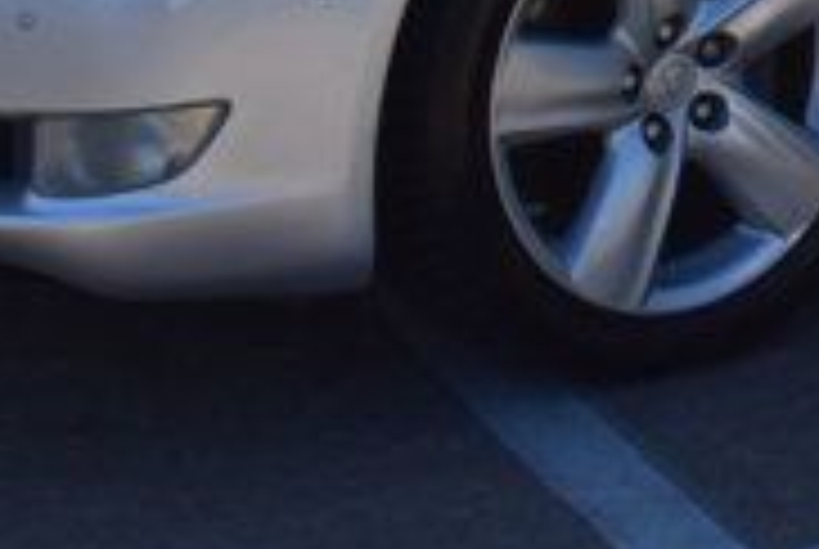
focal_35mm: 177
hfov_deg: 10.4
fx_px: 4029
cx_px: 1796
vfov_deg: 7.4
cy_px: -716
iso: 280
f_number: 11
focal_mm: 21
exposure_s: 1/500
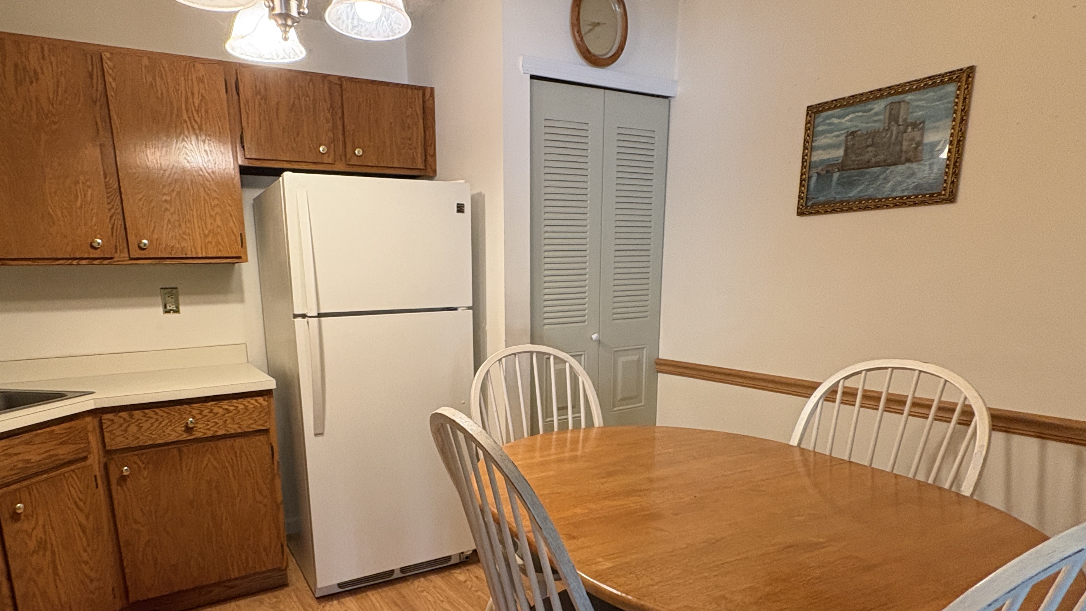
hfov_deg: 80.8
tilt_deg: -13.1
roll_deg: +1.1
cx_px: 472
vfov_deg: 50.5
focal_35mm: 22
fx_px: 634
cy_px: 411
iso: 320
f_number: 2.2
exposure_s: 1/60
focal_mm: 2.22
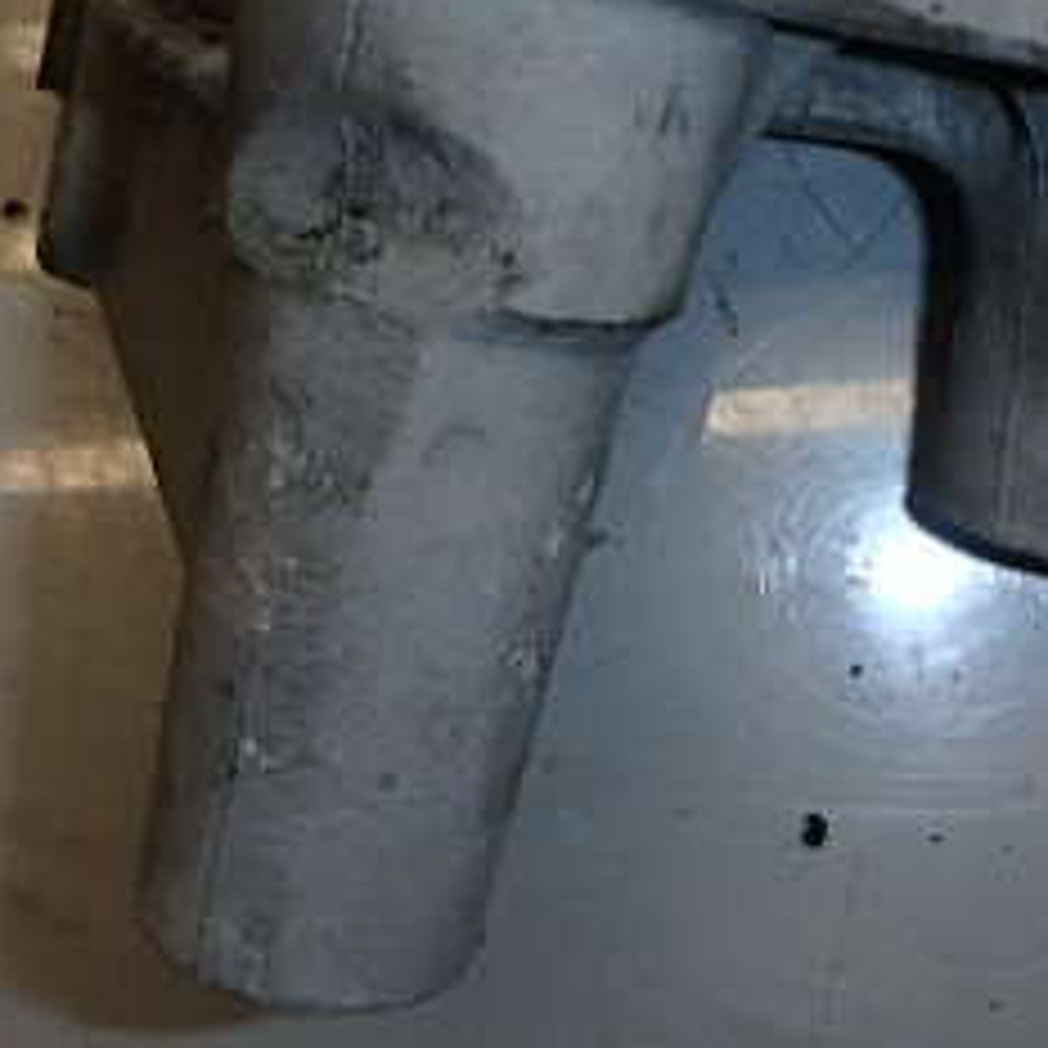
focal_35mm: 51
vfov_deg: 31.1
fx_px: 1747
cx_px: 666
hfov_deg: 33.2
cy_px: 18
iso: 160
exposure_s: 1/80
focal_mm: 3.7
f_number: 6
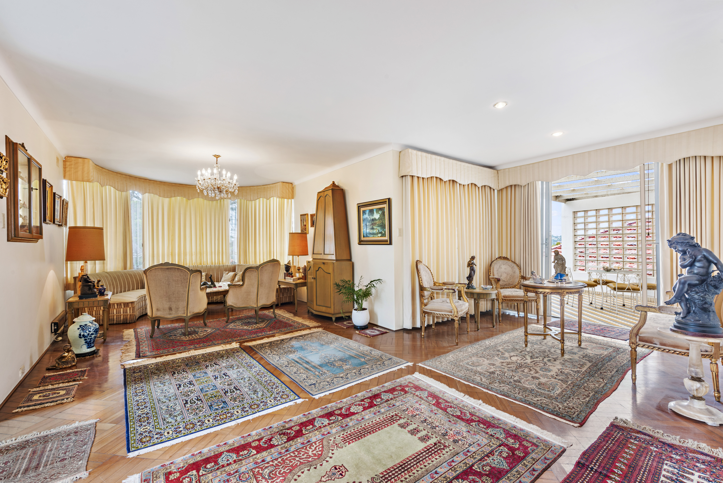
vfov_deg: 73.8
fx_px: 321
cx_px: 362
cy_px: 242
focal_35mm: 16
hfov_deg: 96.7
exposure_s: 1
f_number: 11
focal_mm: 16
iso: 100
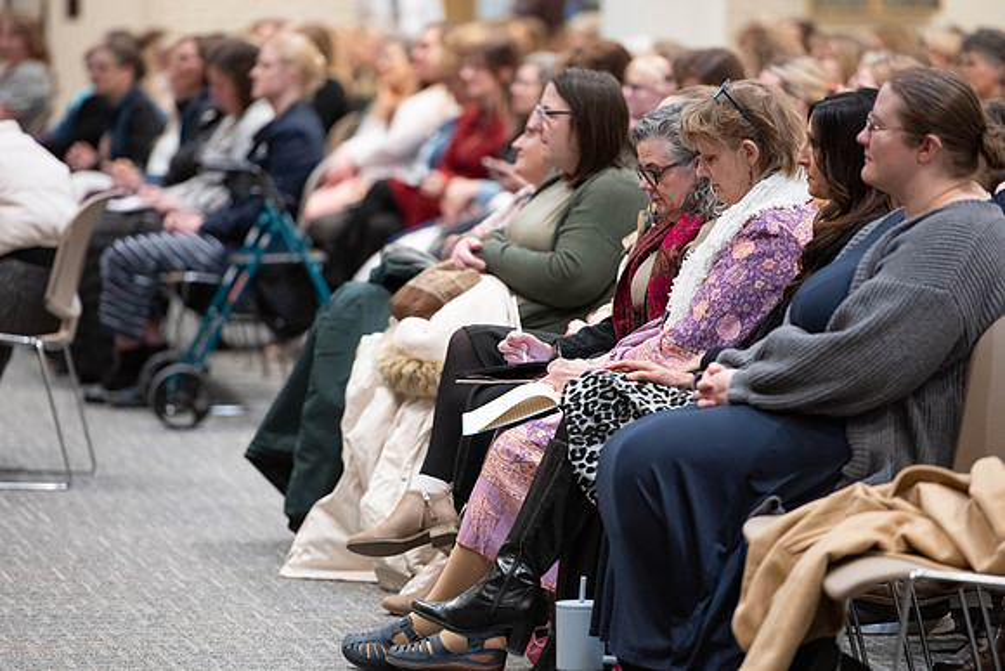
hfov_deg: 10.1
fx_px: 5666
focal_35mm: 203
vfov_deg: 6.8
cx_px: 495
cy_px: 331
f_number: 3.2
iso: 1250
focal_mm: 200
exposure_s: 1/400
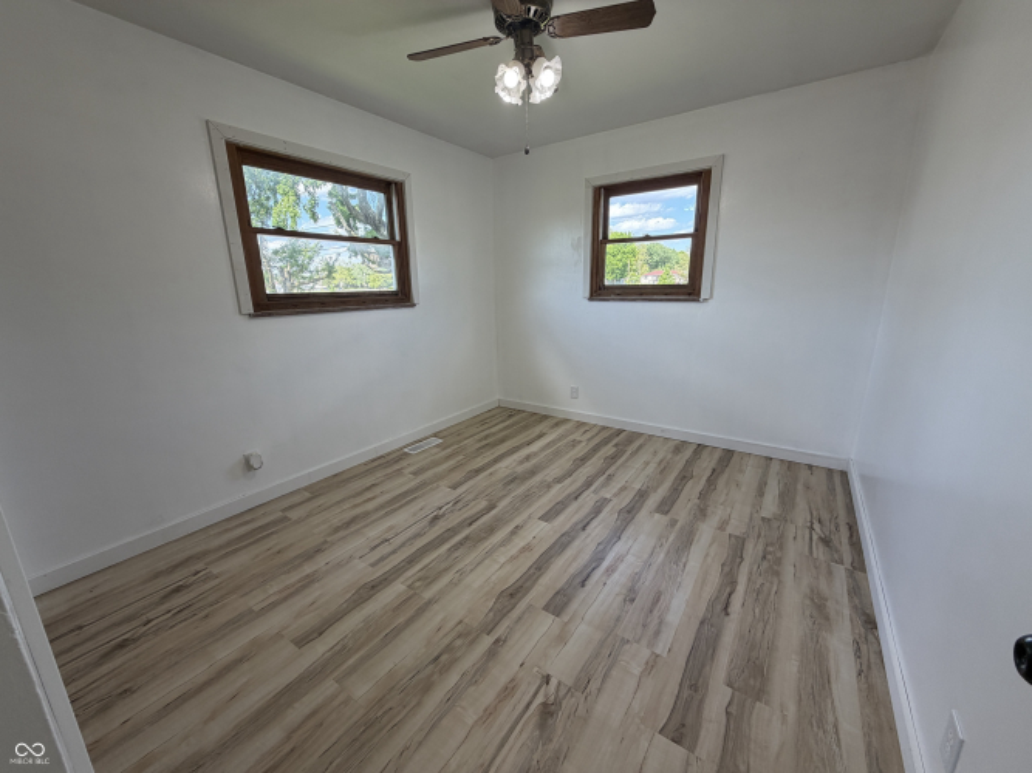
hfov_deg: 102.1
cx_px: 516
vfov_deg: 85.7
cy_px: 386
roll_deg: +0.7
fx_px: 417
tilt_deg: -12.3
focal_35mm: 14
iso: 80
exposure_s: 1/121
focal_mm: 2.22
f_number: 2.2
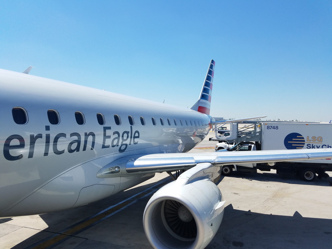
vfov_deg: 53.1
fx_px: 249
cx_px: 166
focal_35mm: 26
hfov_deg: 67.3
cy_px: 124
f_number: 1.7
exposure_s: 1/3056
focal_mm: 4.2
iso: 50
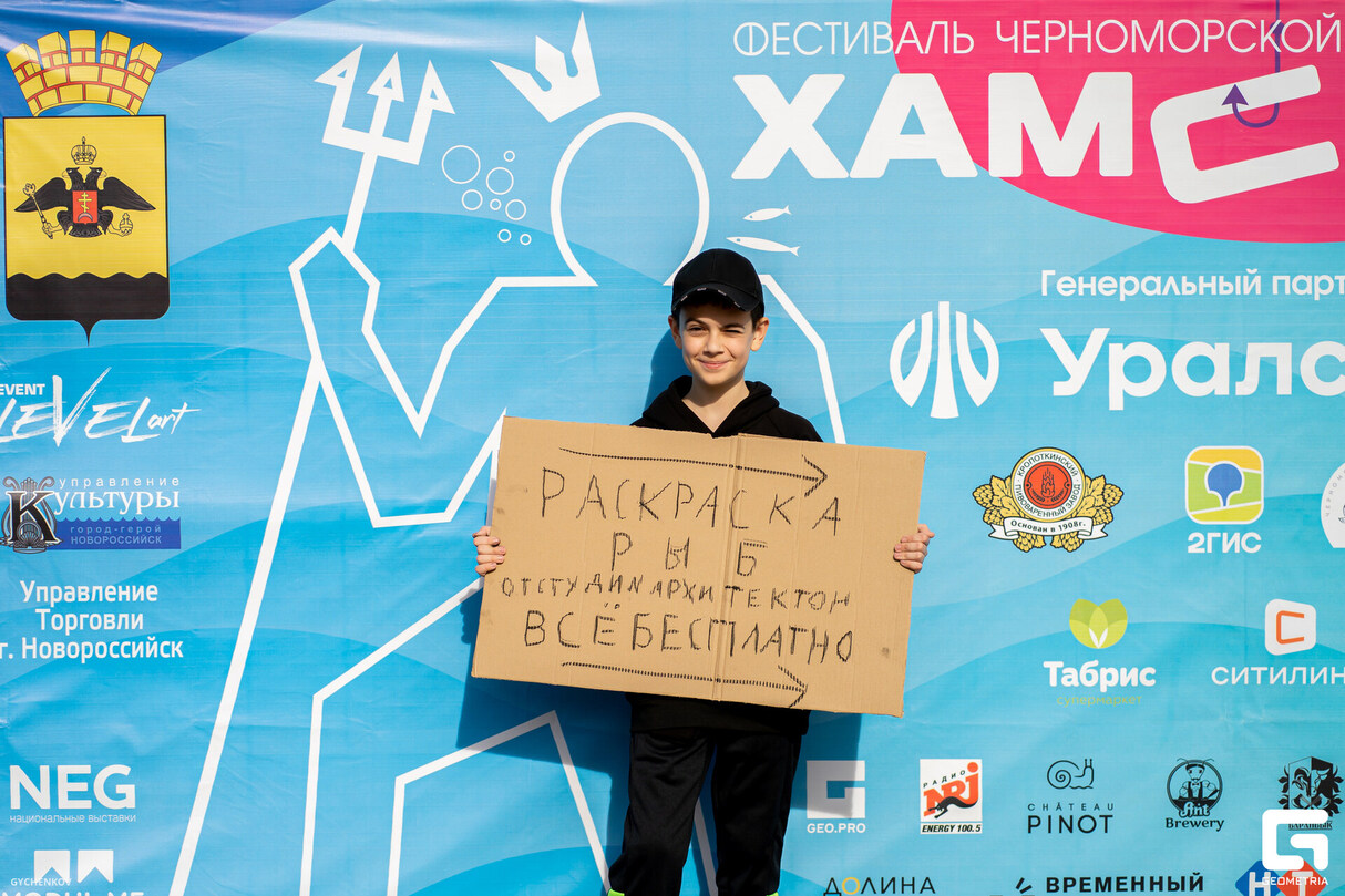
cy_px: 448
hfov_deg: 23.9
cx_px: 672
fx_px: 3175
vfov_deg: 16.1
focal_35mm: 85
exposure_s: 1/2500
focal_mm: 85
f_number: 2.8
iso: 100
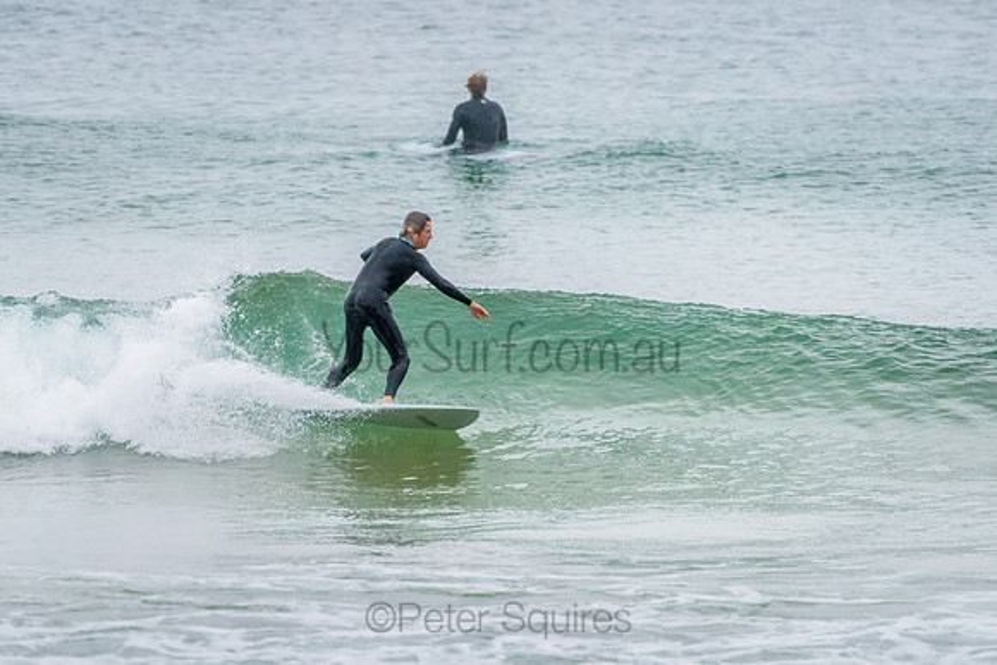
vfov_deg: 2.2
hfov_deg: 3.4
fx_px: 16989
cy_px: 365
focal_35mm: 613
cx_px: 419
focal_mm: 500
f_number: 5.6
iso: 1250
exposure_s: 1/1000
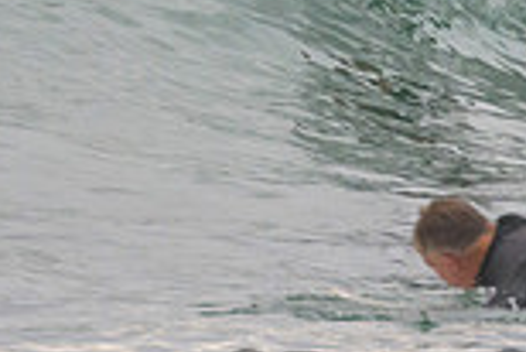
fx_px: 43991
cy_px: -186
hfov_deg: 0.7
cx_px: 482
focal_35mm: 3008
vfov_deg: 0.5
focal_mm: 800
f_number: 11
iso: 2200
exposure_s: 1/320
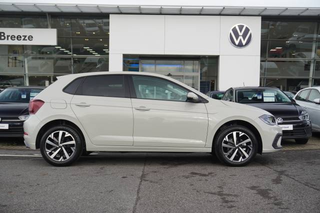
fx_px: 360
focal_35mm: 40
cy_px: 106
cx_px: 160
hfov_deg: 47.9
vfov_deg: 33.0
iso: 100
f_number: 5.6
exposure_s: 1/100
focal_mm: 27
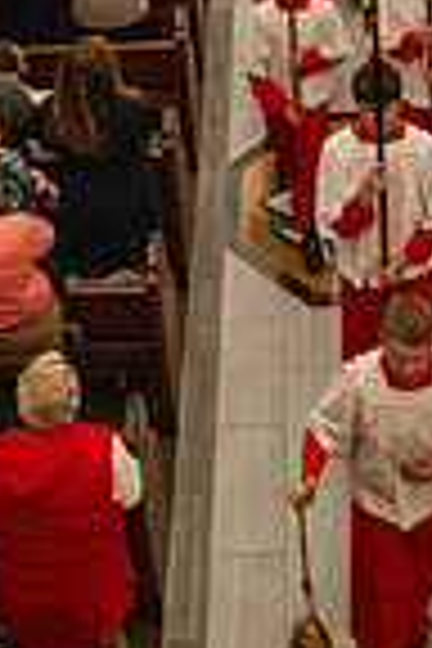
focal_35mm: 75
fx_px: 1350
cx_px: 261
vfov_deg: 24.6
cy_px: -112
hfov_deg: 18.2
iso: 5000
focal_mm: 24
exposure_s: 1/60
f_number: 8
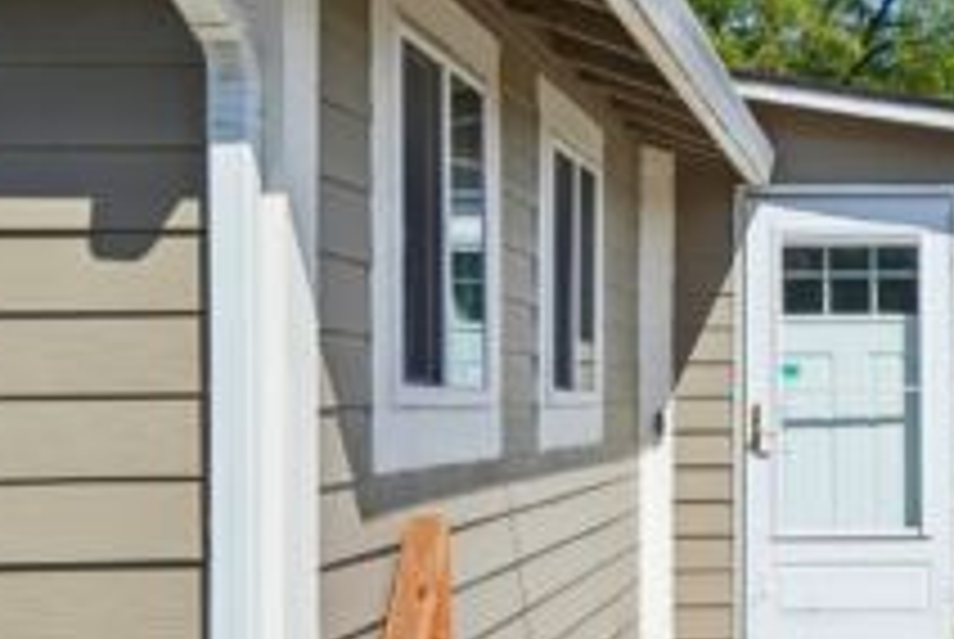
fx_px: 1751
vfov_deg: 20.6
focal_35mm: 66
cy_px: 452
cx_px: 832
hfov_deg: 29.4
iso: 400
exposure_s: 1/1250
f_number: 8
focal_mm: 35
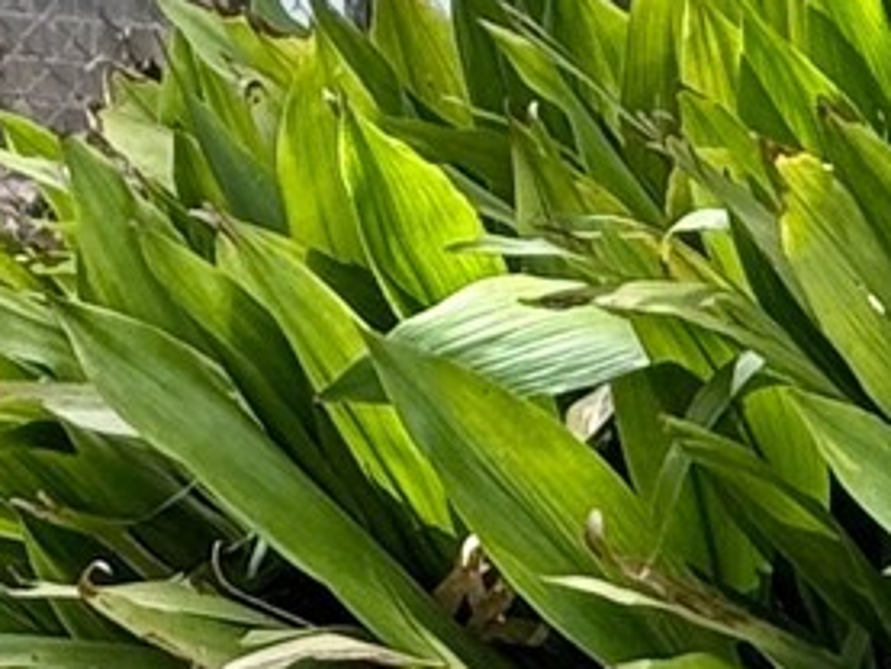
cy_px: -402
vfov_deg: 4.2
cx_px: -1386
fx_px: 9141
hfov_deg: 5.4
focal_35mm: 355
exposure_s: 1/1000
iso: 80
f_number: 1.78
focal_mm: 6.76
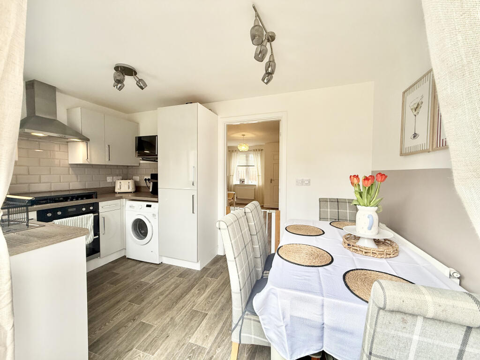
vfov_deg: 85.7
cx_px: 240
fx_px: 194
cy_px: 180
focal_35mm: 14
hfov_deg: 102.1
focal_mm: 2.22
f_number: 2.2
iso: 100
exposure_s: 1/99
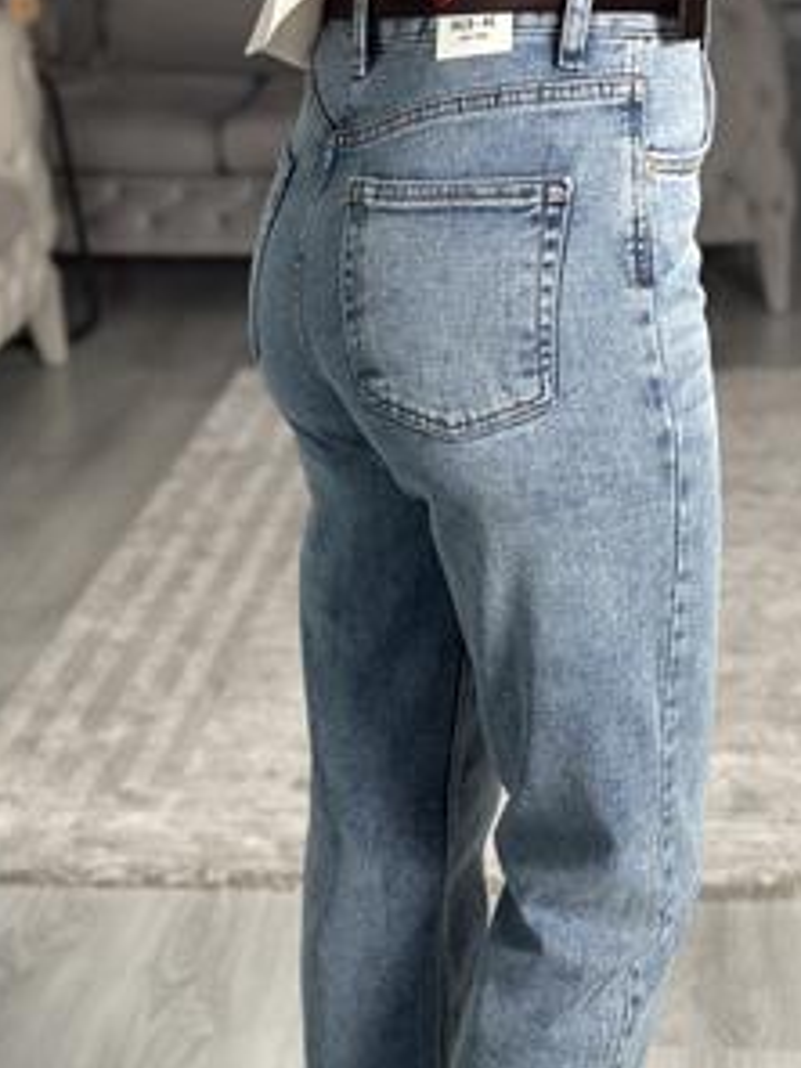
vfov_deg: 23.6
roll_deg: +1.9
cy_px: 772
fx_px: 2530
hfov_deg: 18.0
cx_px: 465
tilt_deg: -37.4
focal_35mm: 82
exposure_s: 1/100
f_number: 1.78
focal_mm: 6.86
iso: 200
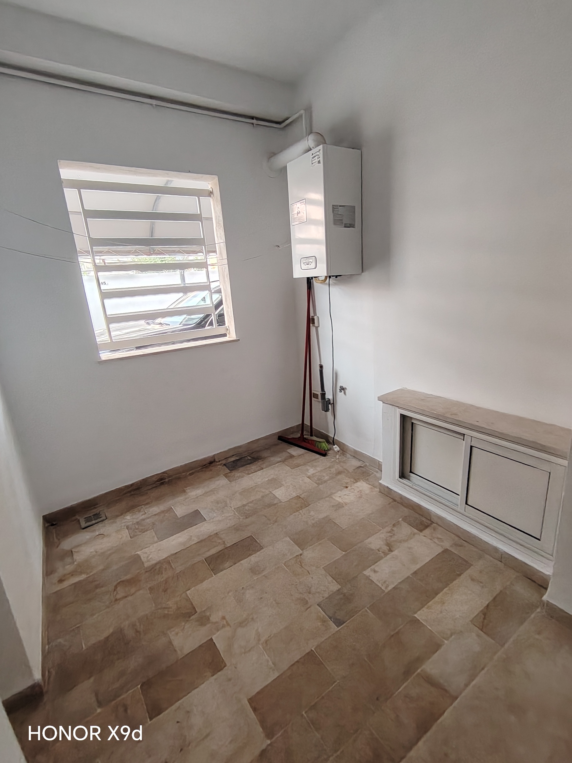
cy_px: 382
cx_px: 286
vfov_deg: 91.0
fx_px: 375
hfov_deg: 74.7
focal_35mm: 17
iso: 179
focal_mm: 1.42
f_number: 2.2
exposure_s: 1/100
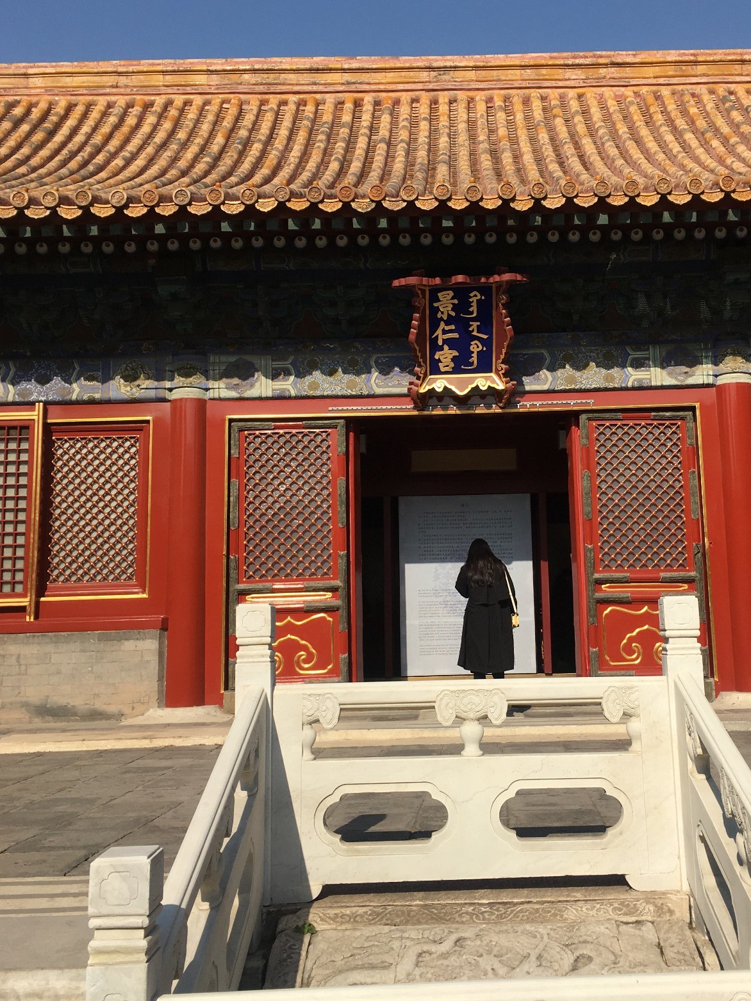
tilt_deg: +9.5
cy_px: 441
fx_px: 1099
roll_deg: +2.8
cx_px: 467
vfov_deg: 48.9
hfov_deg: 37.5
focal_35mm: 38
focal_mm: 4.15
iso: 25
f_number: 2.2
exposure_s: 1/2481
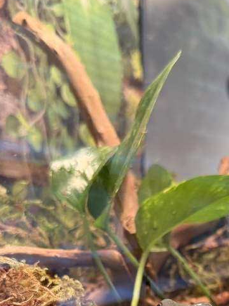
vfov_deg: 35.0
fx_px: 450
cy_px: 285
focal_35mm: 51
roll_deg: +0.5
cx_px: 148
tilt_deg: -7.8
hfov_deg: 28.4
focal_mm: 6.76
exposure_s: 1/60
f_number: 1.78
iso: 250
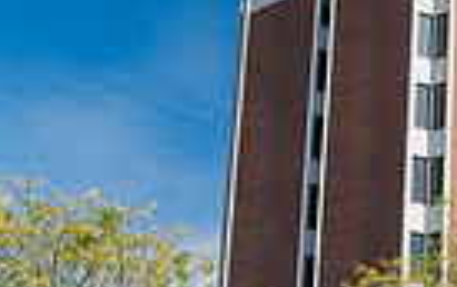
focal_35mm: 82
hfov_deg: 23.2
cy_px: 372
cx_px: 537
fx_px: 1023
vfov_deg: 15.2
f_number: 7.1
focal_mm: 19
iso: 500
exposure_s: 1/320
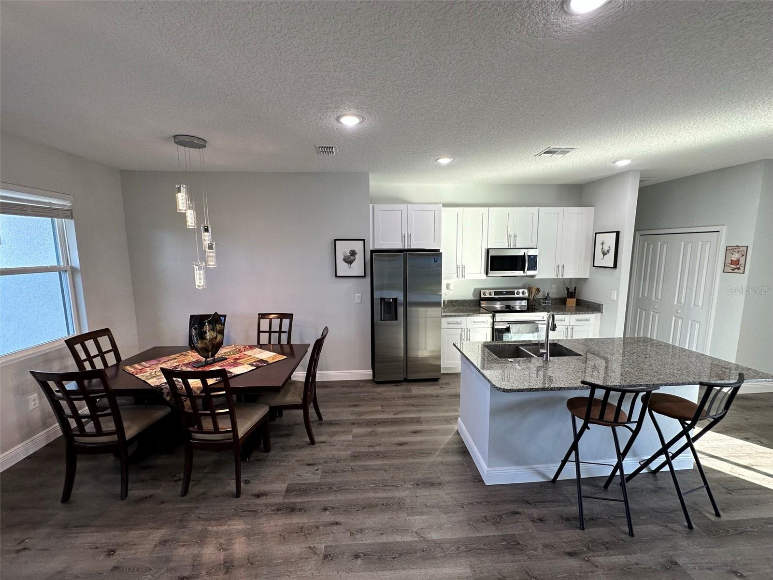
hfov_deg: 102.1
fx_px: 313
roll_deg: +0.1
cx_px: 386
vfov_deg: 85.7
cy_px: 290
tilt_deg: -7.5
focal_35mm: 14
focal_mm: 2.22
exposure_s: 1/120
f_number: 2.2
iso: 80
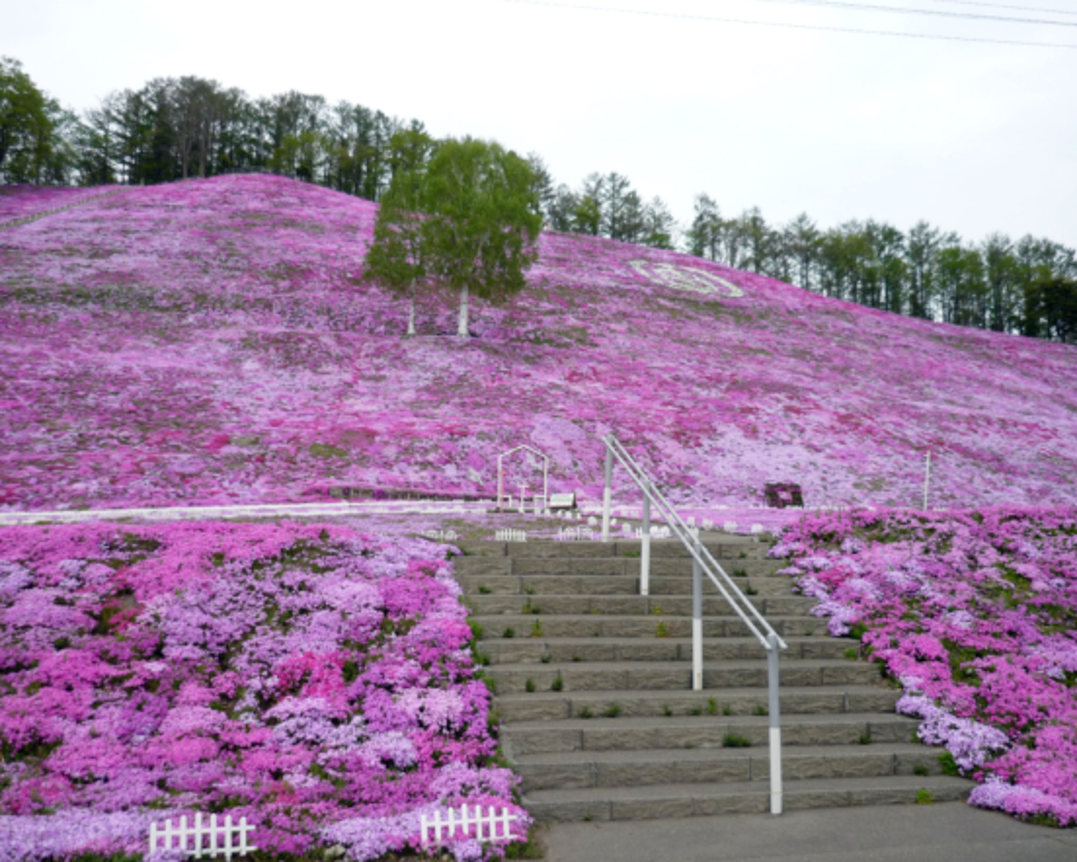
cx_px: 568
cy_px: 429
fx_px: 1116
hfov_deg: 51.5
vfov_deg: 42.2
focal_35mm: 35
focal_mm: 5.5
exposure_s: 1/320
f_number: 2.8
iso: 100
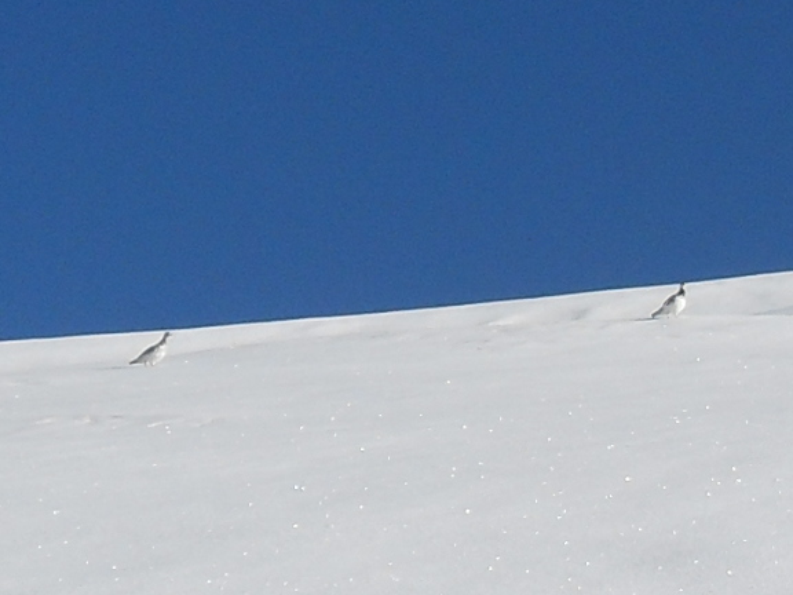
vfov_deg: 40.7
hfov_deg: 52.6
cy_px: 298
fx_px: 802
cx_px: 396
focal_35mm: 35
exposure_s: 1/500
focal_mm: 6.3
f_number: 7
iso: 80
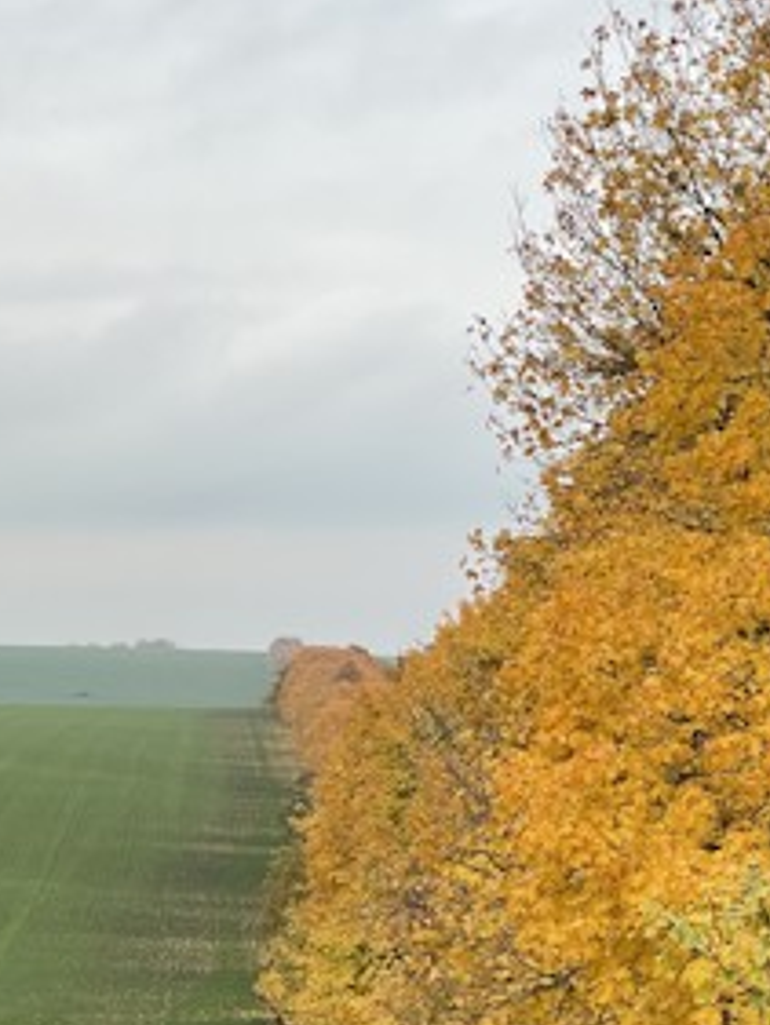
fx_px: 3290
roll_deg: +0.5
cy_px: 886
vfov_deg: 17.5
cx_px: 296
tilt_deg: -2.8
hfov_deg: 13.3
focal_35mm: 111
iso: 80
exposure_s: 1/99
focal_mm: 6
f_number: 2
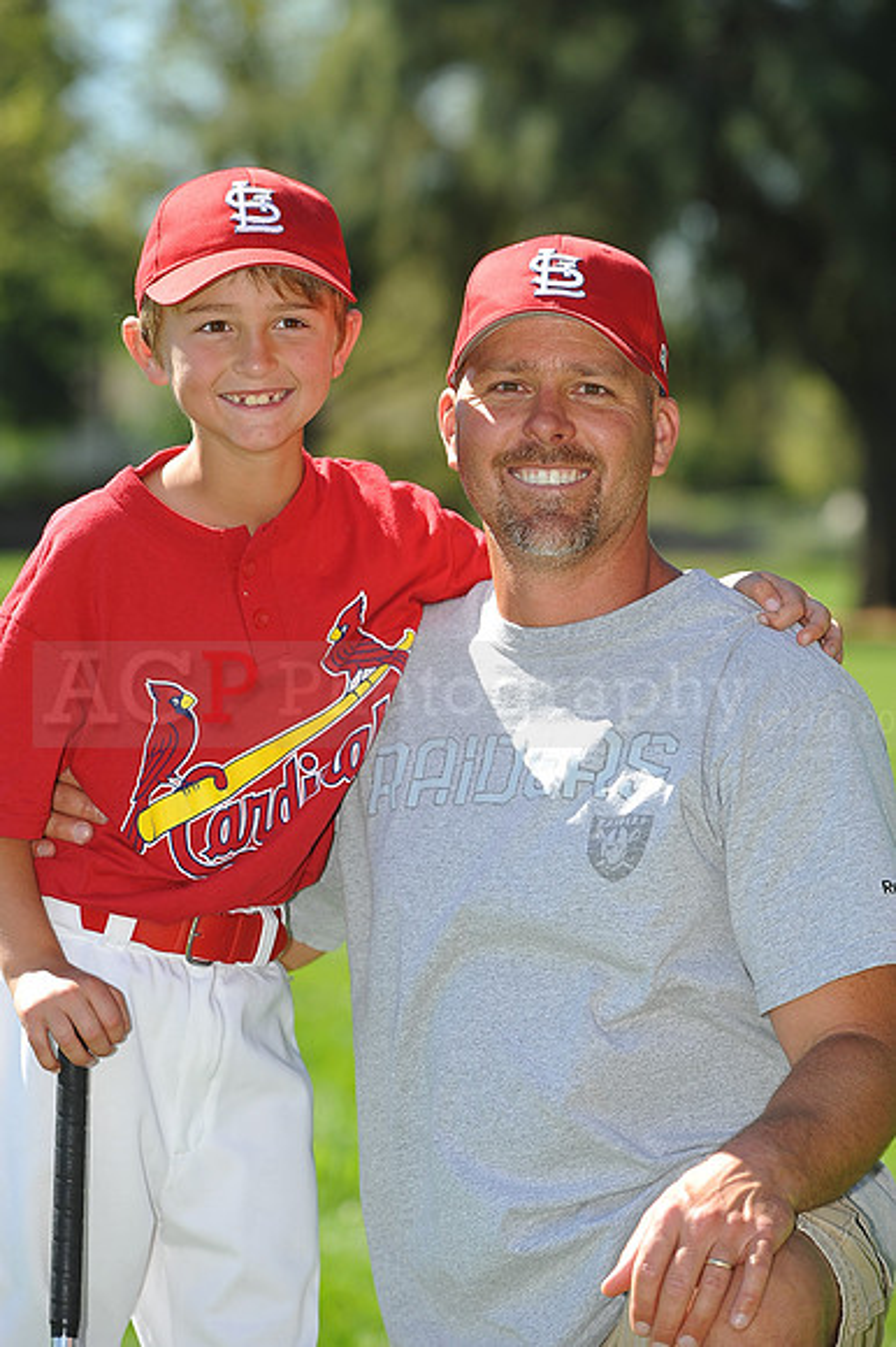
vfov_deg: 12.5
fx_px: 6167
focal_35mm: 165
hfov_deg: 8.3
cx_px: 448
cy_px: 674
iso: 200
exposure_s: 1/500
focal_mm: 165
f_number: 5.6
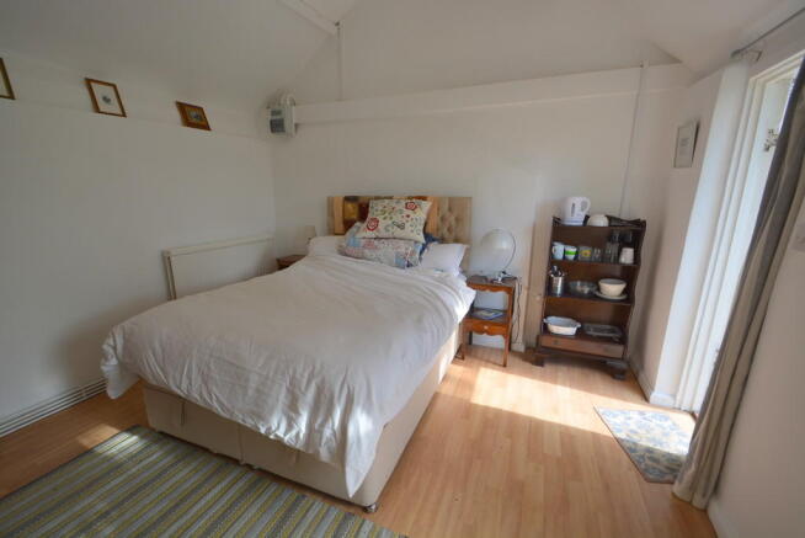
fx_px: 336
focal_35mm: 15
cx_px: 402
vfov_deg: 77.4
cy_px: 269
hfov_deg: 100.4
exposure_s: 1/200
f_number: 7.1
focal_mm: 10
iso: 200
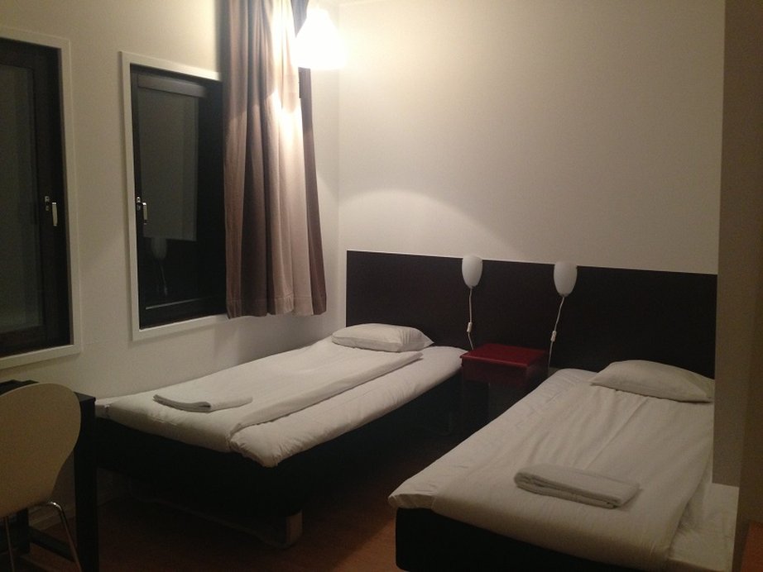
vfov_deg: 43.0
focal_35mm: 33
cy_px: 286
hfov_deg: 55.3
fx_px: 728
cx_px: 382
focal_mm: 4.13
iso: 200
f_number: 2.4
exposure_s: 1/20
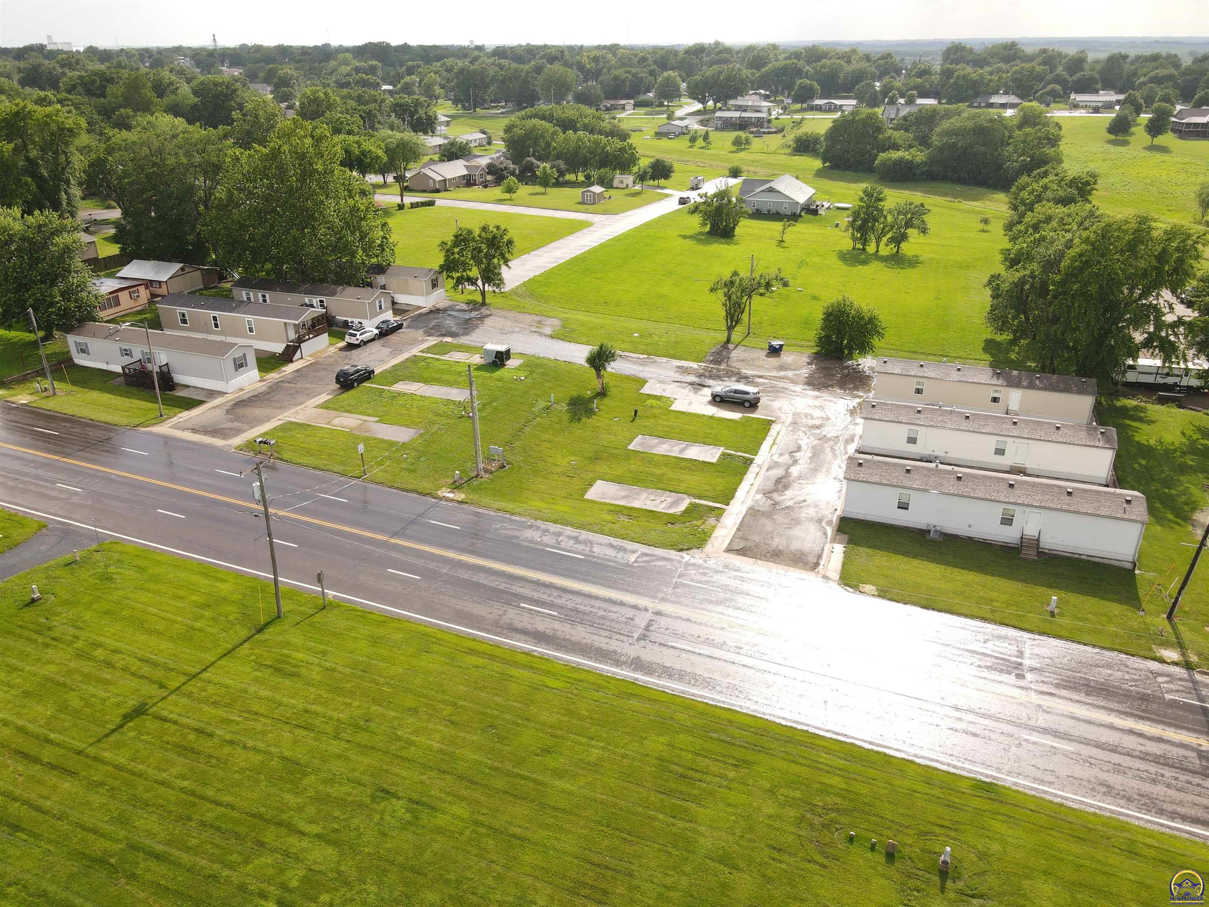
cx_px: 604
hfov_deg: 71.6
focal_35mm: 24
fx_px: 838
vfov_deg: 56.8
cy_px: 454
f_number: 2.8
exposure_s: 1/25
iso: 100
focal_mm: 4.5
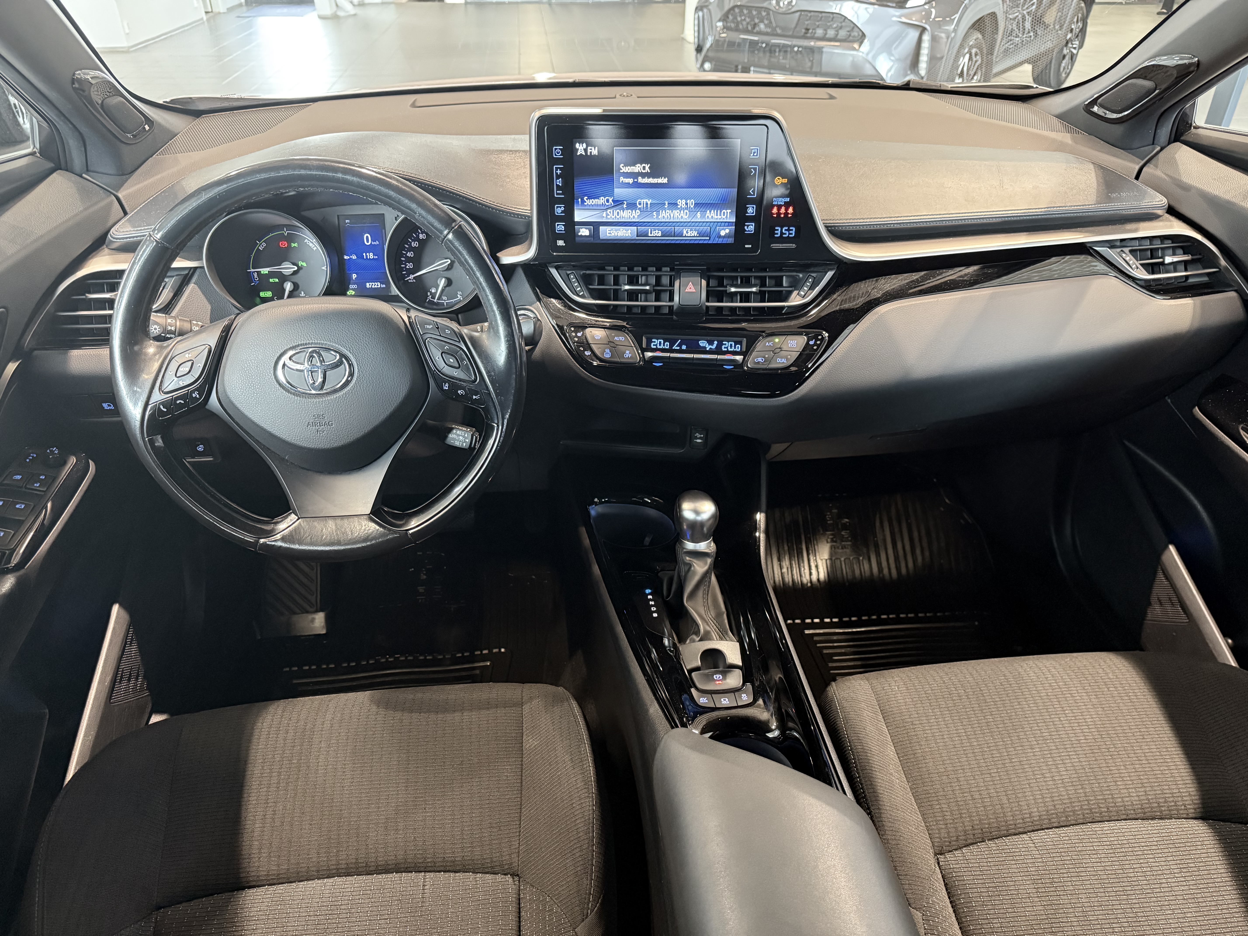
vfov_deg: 56.8
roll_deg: -0.4
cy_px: 468
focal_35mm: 24
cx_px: 624
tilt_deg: -32.9
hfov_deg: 71.6
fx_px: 865
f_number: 1.78
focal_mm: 6.76
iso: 800
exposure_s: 1/59
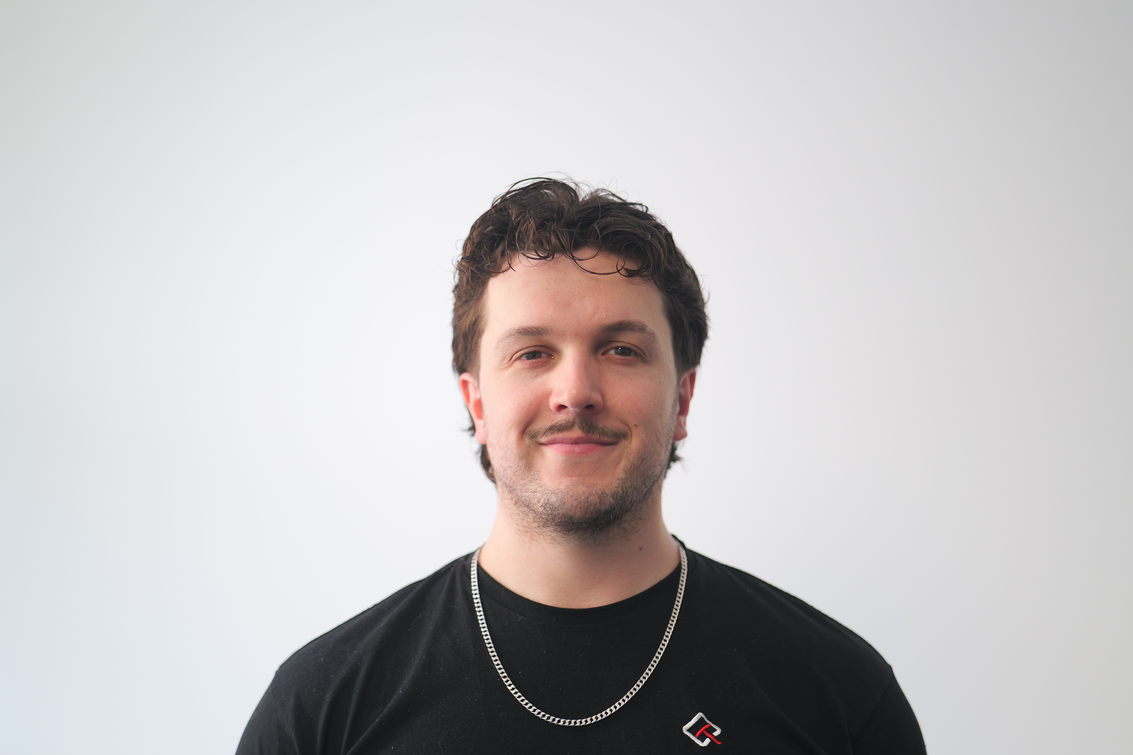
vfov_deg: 27.0
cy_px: 378
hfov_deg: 39.6
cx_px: 566
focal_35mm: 50
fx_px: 1573
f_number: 1.8
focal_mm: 50
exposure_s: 1/60
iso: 1000
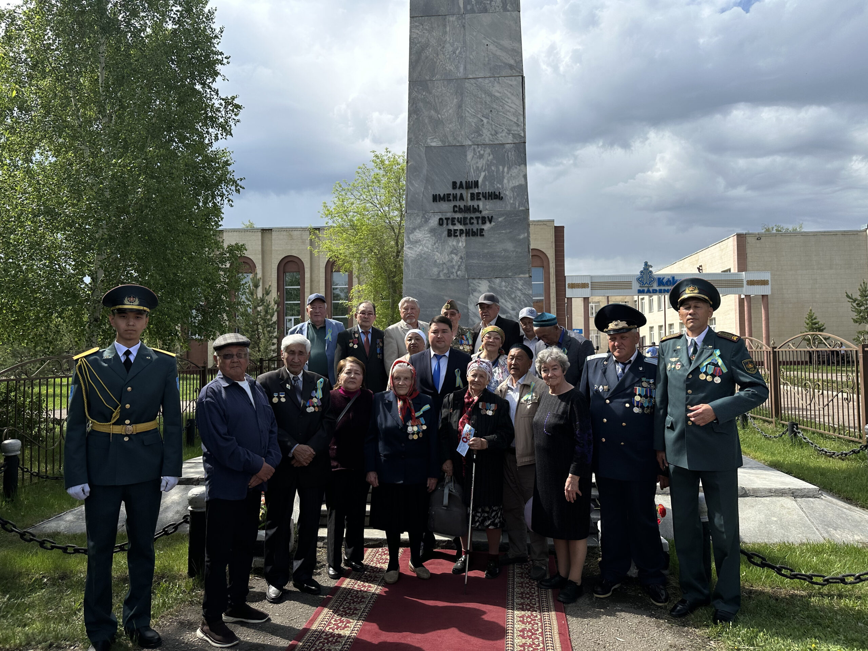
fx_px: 602
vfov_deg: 56.8
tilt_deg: +2.1
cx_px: 434
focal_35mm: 24
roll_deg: +0.7
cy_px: 326
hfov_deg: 71.6
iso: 80
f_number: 1.78
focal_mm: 6.86
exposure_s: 1/5848
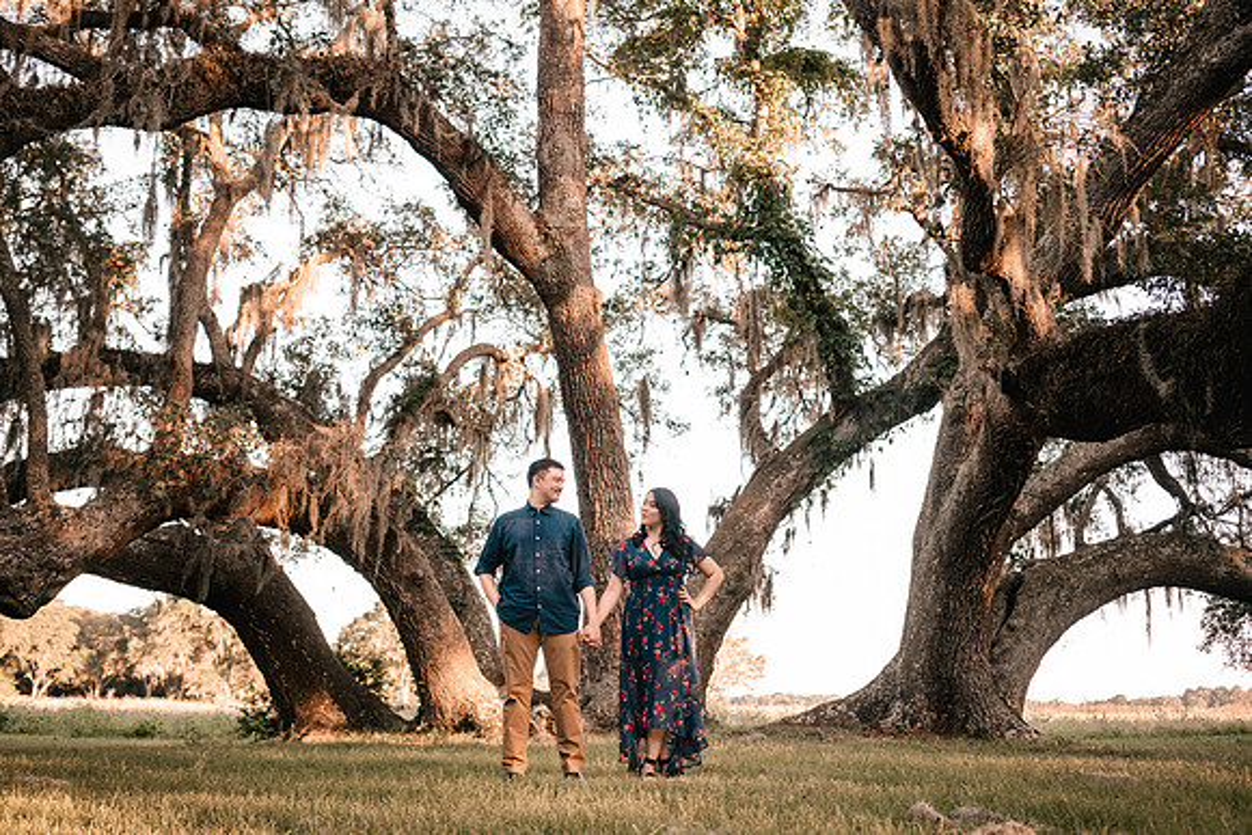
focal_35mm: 35
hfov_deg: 54.4
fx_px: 1217
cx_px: 626
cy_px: 418
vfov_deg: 37.9
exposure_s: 1/1250
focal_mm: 35
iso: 2500
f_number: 2.8
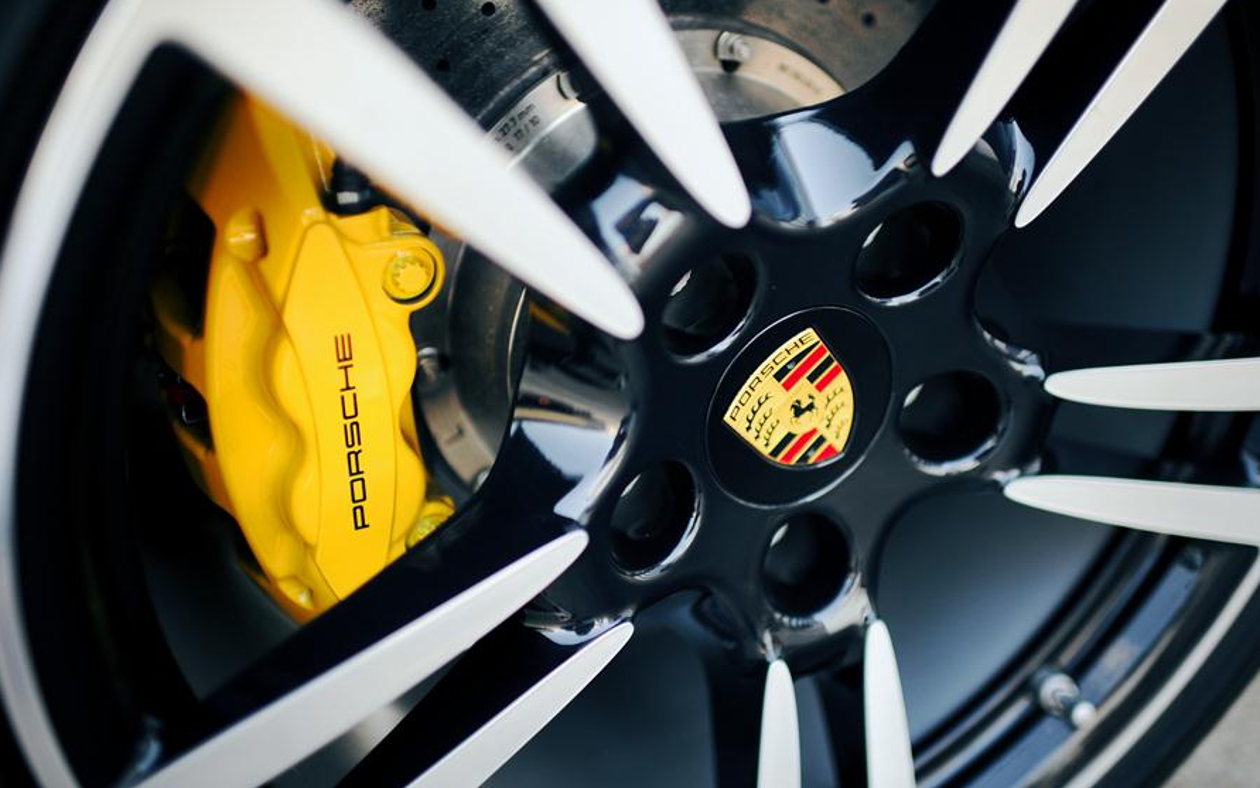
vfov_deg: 35.3
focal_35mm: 36
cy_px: 398
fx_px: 1236
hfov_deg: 54.0
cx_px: 634
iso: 320
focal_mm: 35
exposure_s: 1/100
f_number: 1.4
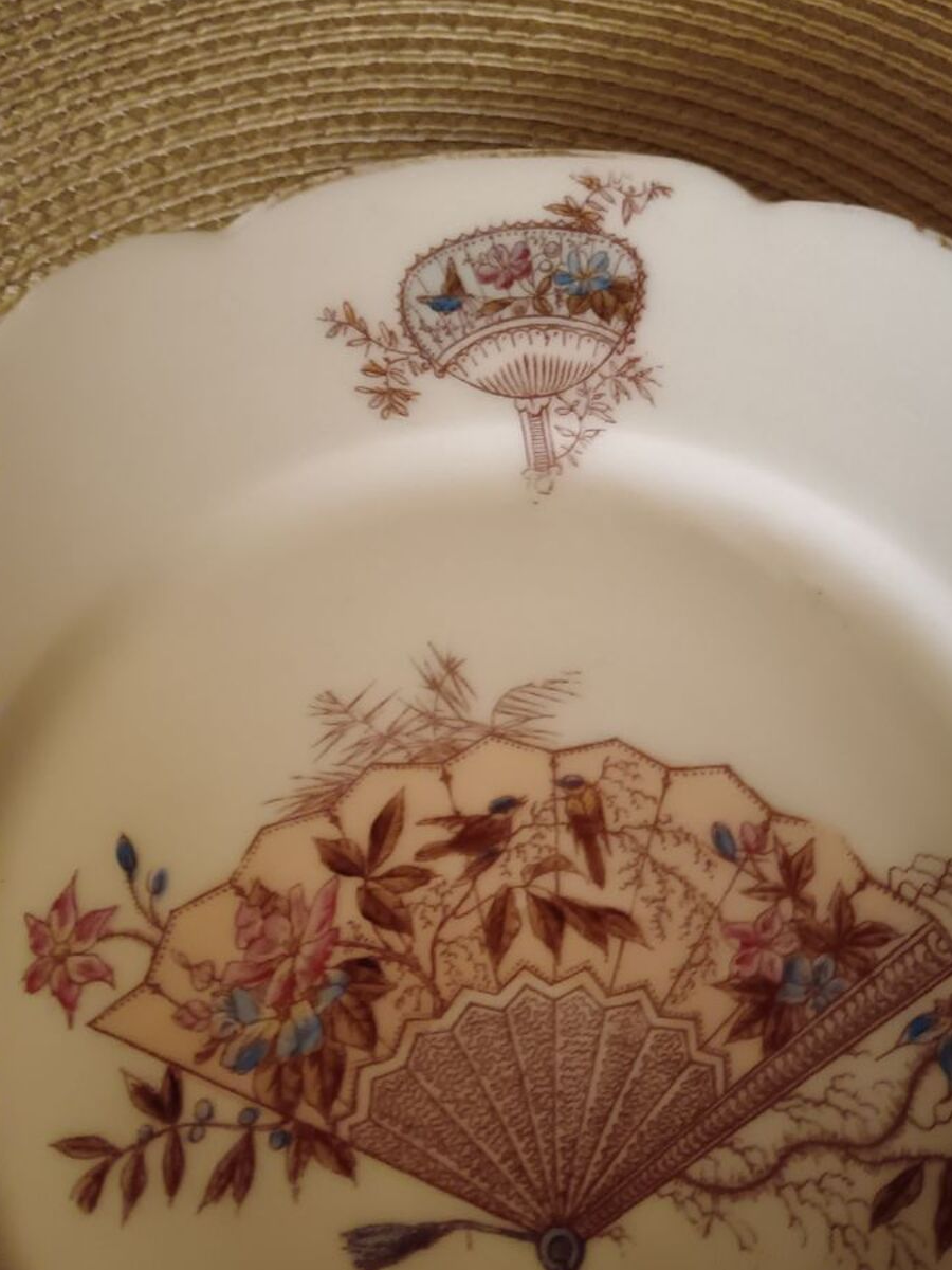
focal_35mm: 30
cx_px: 523
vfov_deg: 59.9
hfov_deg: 46.7
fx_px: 1100
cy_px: 679
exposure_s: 1/33.3
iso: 5131
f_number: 1.9
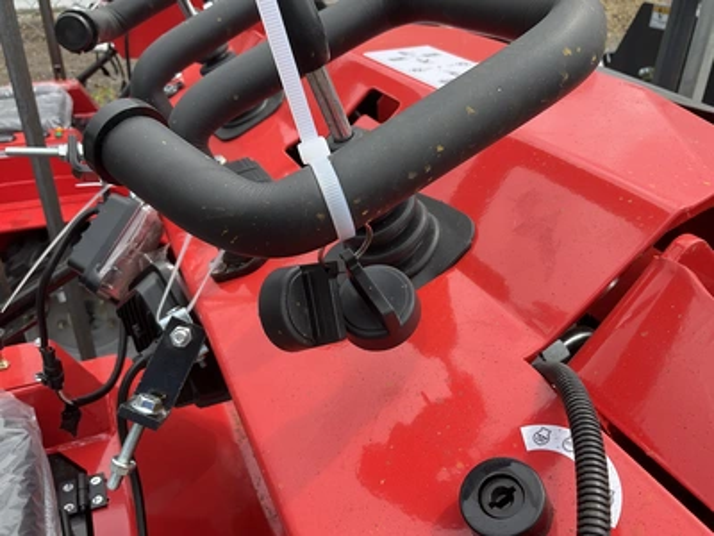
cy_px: 268
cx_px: 357
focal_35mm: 29
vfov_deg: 48.2
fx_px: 598
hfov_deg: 61.7
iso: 25
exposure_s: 1/749
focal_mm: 3
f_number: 1.8
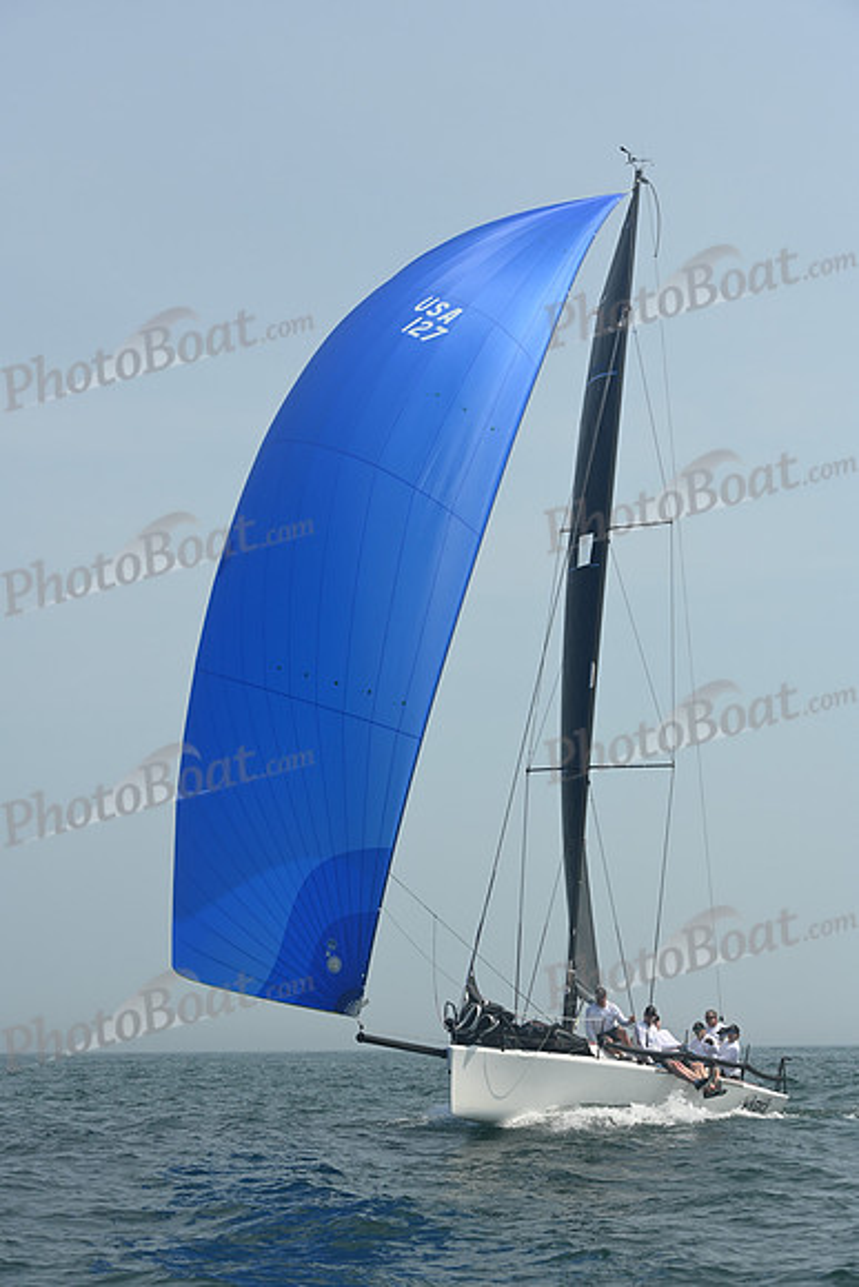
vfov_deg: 27.0
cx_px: 430
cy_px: 644
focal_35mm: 75
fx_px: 2683
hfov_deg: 18.2
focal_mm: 75
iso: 320
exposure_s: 1/1250
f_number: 8
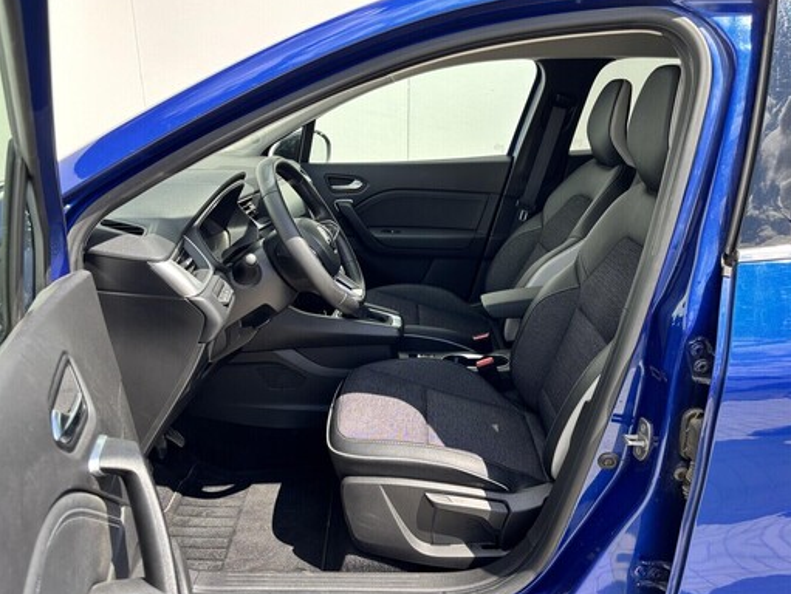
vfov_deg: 49.8
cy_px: 302
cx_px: 399
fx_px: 640
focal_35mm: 28
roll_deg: -0.2
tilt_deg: -18.1
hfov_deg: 63.4
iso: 50
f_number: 1.6
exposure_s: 1/568
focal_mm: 5.96
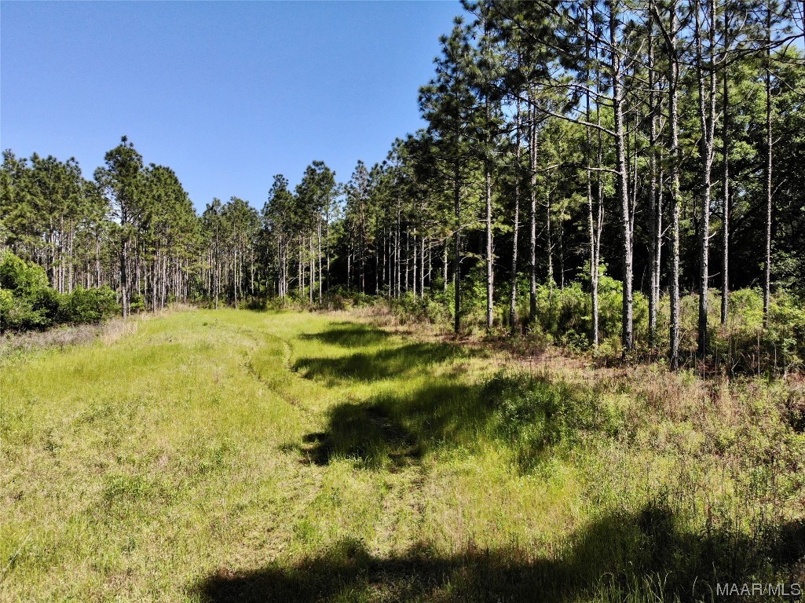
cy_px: 302
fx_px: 558
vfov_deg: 56.8
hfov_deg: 71.6
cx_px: 402
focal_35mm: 24
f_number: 2.8
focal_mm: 4.5
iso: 110
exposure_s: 1/1600
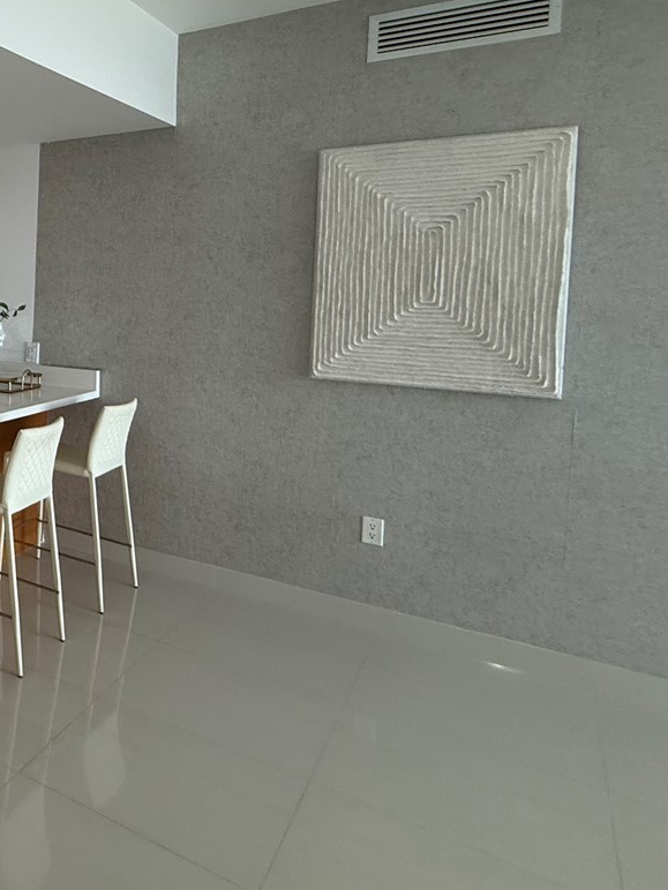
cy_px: 312
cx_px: -247
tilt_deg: -1.6
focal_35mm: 29
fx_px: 746
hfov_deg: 32.5
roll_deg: -0.7
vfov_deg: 60.5
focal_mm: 2.22
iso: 200
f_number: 2.2
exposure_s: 1/120
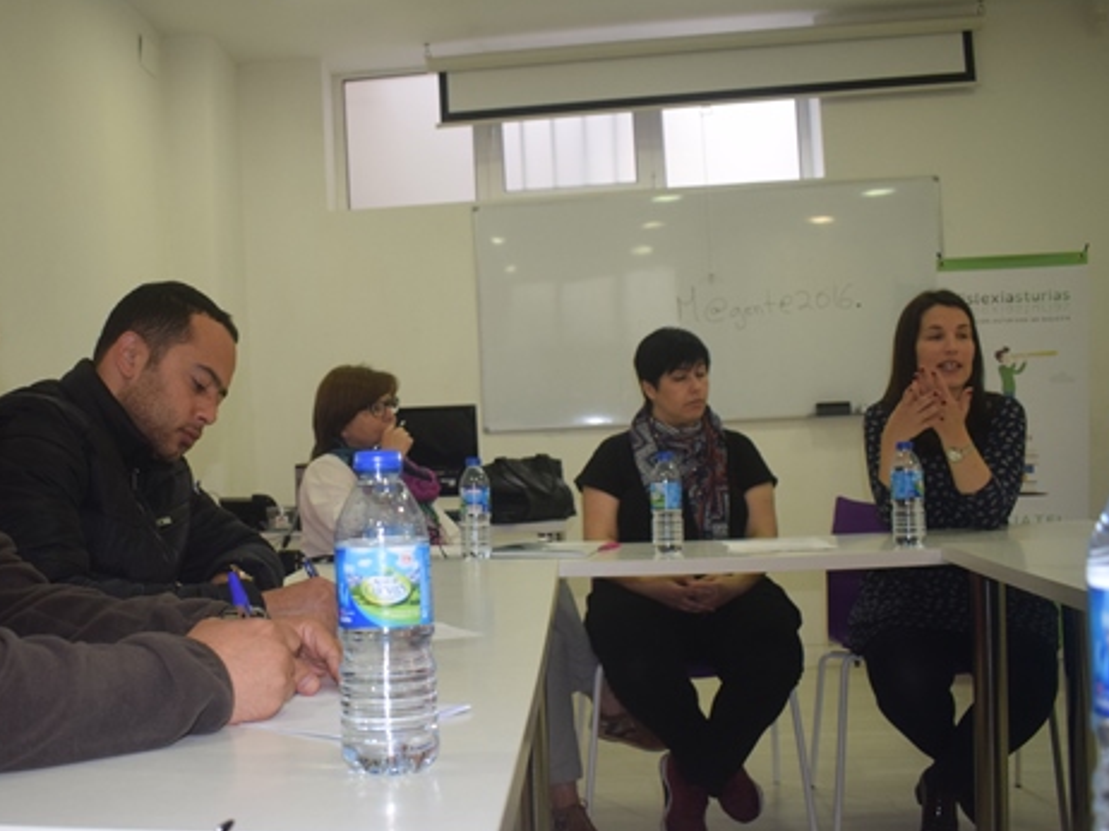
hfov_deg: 50.8
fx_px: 1153
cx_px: 406
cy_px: 441
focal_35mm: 36
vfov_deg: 39.6
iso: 800
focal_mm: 18
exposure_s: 1/200
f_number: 4
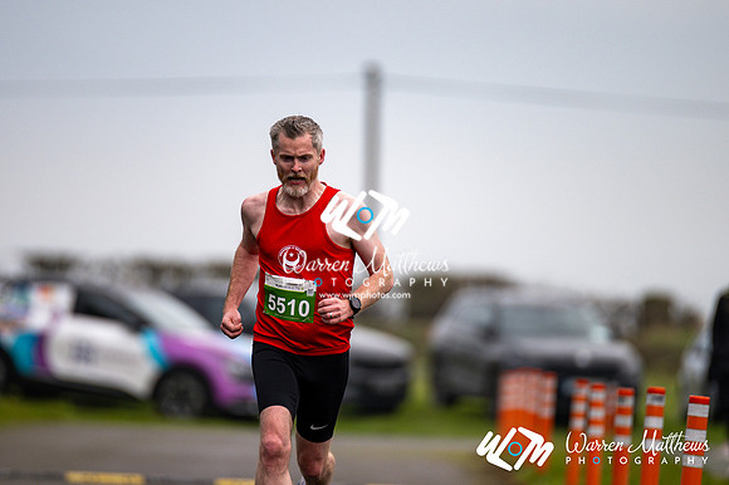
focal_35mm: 450
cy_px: 242
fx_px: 9107
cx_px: 364
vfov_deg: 3.1
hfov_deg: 4.6
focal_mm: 300
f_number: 2.8
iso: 200
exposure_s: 1/1600
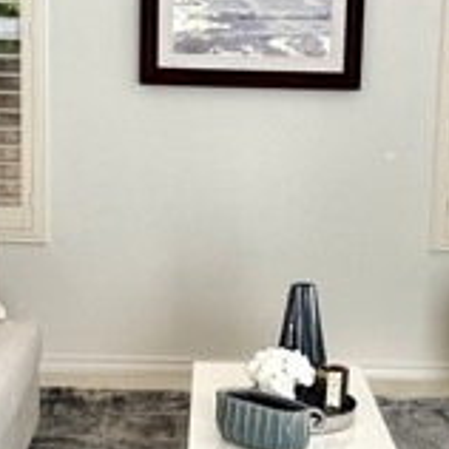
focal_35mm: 86
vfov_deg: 20.2
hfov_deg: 20.2
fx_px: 1262
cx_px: 213
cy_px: 233
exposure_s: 1/188
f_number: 1.78
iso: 64
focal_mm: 6.76
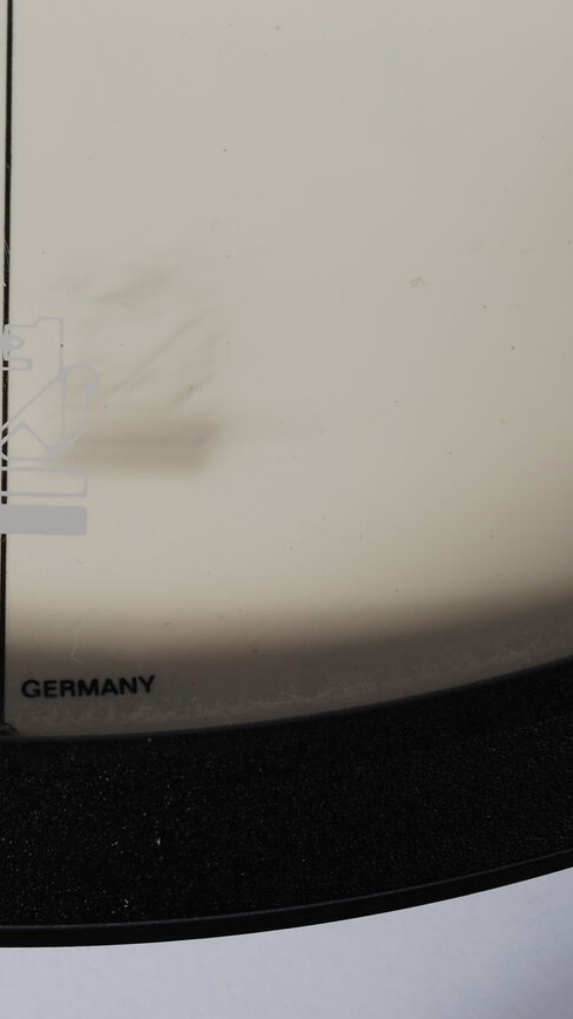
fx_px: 2351
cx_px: 83
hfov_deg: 13.8
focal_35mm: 87
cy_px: 565
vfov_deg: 24.4
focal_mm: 32
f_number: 14
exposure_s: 1/100
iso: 100
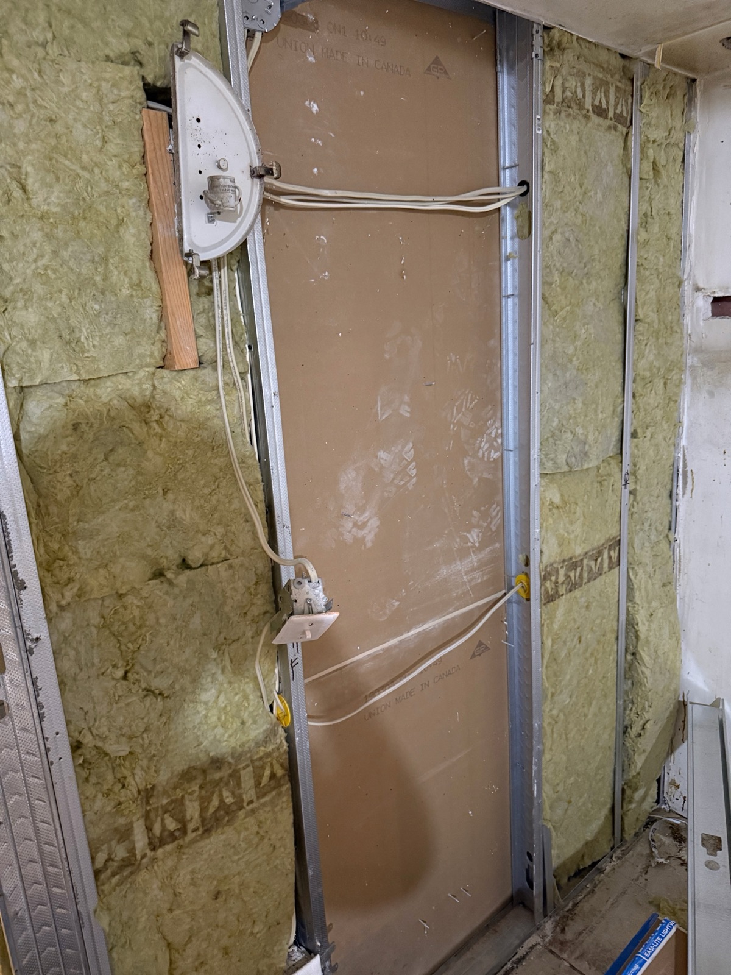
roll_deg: +1.9
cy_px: 488
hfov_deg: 56.8
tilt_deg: -14.0
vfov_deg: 71.6
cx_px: 366
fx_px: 676
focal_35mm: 24
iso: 800
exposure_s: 1/30
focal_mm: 6.76
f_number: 1.78
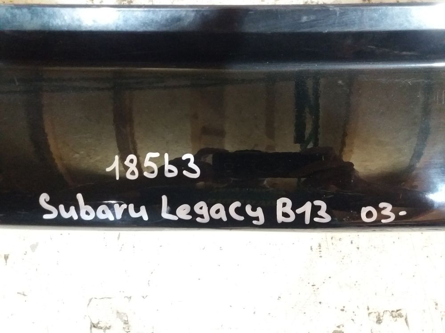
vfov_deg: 49.7
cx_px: 222
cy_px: 166
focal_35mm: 28
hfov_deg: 63.4
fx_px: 360
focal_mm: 3.7
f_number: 1.9
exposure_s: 1/17
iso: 500
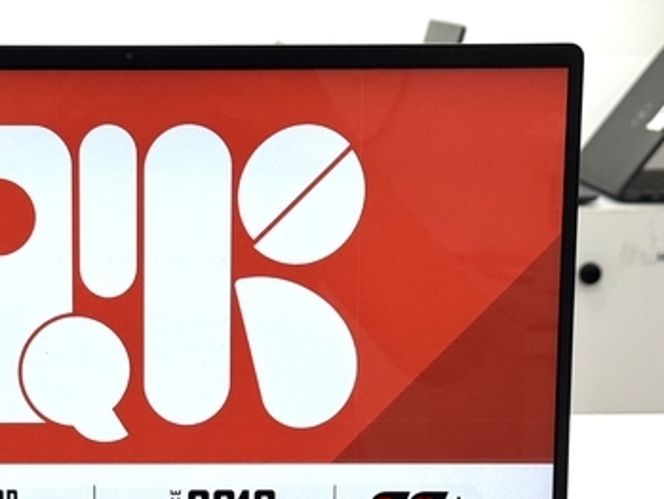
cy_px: 390
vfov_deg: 13.4
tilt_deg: -11.5
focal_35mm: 110
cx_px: 129
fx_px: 2111
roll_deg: +1.1
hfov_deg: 17.7
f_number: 1.78
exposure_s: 1/100
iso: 50
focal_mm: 6.76
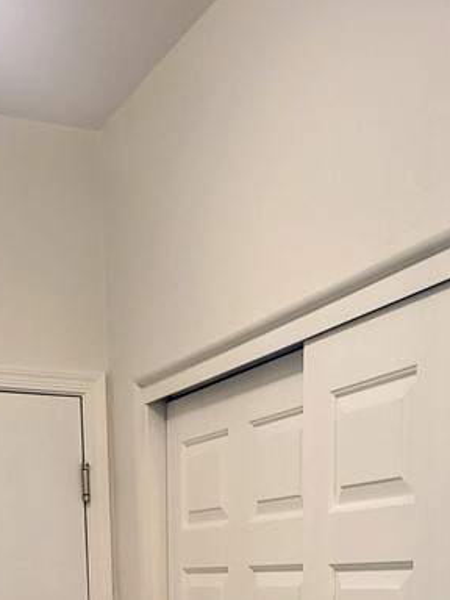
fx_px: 1109
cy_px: 770
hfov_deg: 22.9
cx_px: 278
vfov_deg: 26.0
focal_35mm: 64
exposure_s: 1/40
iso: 200
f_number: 1.8
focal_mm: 5
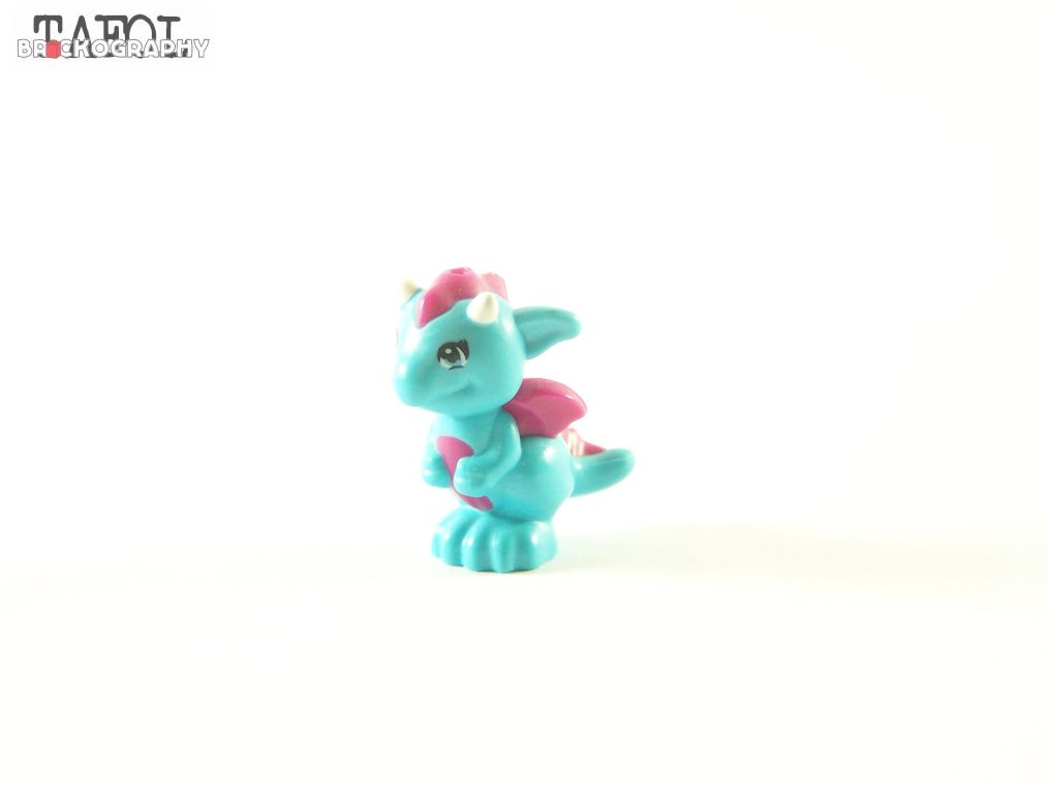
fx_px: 3210
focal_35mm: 106
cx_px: 528
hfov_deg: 18.5
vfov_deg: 14.0
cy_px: 390
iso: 200
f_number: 3.2
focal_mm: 17.5
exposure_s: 1/30
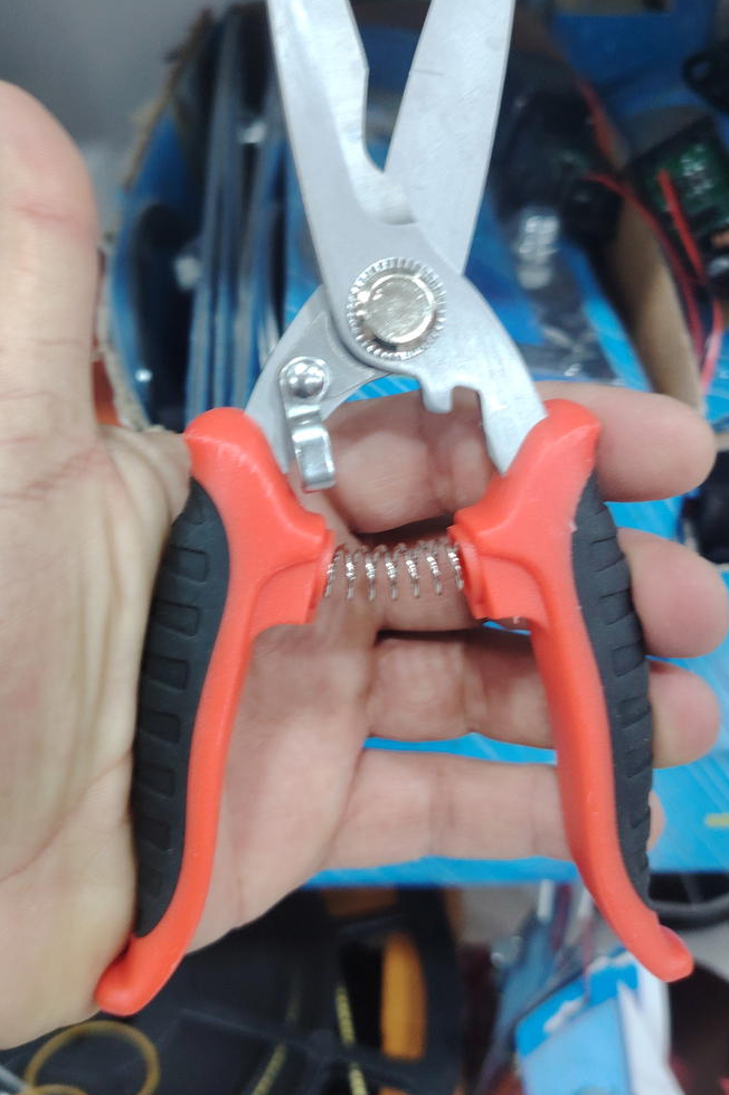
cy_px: 520
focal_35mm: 34
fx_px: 1033
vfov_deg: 55.8
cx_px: 281
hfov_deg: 38.6
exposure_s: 1/33.3
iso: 420
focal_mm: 5.25
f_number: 1.75
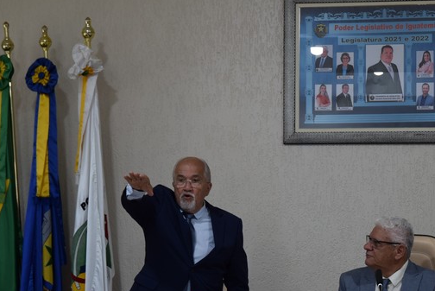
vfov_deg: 13.9
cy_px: 212
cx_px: 318
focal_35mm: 98
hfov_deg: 20.7
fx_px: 1185
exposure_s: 1/60
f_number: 4.2
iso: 450
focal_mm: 44
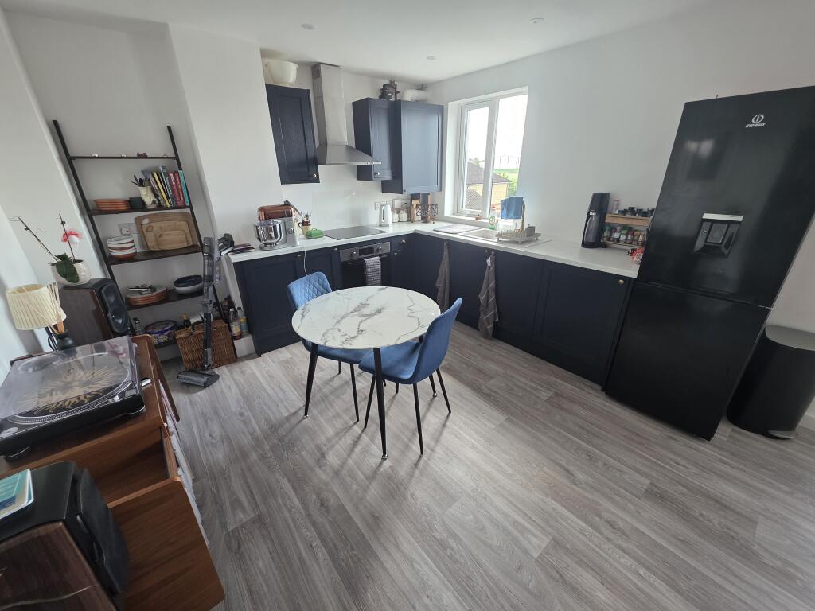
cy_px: 306
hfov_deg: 106.2
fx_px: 306
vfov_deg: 89.9
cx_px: 408
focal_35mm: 13
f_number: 1.9
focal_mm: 2.2
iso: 125
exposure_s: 1/120
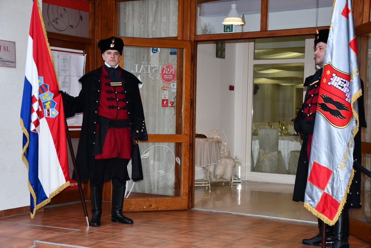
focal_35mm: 63
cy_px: 124
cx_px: 186
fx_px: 649
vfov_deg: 21.6
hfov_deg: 31.9
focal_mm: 42
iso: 450
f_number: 4.5
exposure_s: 1/60
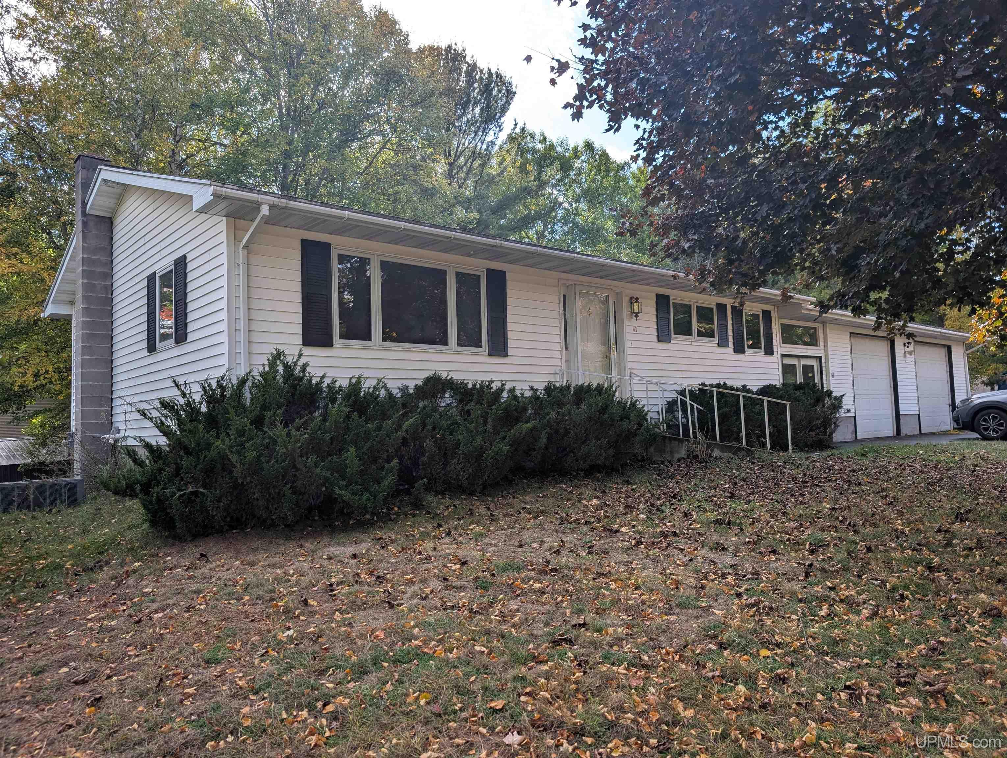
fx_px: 699
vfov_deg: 56.9
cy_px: 379
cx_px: 504
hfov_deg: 71.5
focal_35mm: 24
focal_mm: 6.9
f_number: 1.68
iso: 19
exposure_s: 1/408
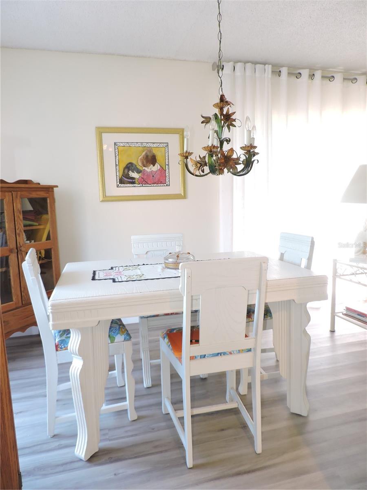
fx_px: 339
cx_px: 184
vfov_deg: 71.6
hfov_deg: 56.8
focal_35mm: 24
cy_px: 245
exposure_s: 1/40
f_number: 3
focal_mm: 4.3
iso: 320
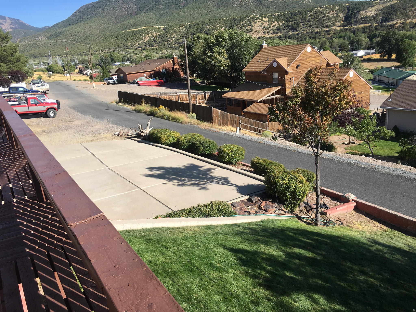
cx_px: 208
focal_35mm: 29
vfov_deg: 48.2
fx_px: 349
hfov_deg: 61.7
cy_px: 156
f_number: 2.2
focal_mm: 4.15
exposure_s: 1/1326
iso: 25
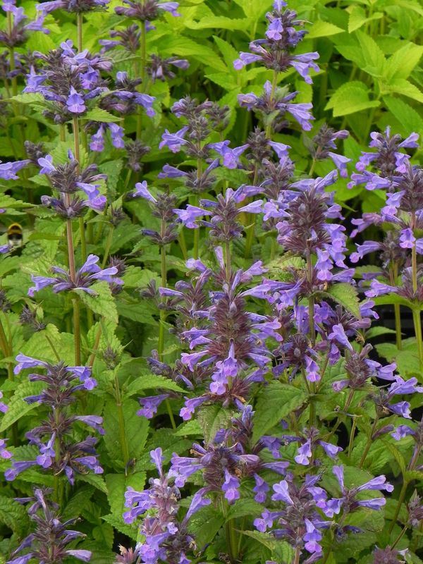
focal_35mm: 162
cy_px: 282
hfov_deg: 9.2
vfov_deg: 12.2
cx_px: 212
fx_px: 2639
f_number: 5
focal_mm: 28.8
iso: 160
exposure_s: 1/125
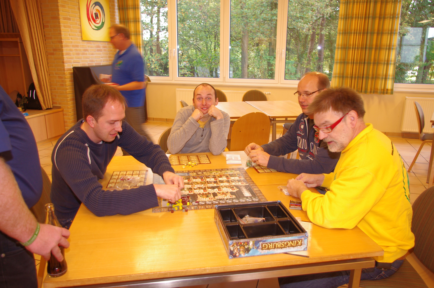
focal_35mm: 30
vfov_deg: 43.5
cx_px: 217
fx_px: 361
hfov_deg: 62.0
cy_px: 144
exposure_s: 1/25
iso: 200
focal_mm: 20
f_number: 4
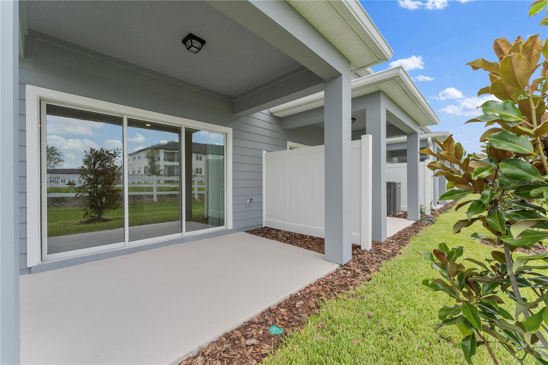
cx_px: 274
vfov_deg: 81.2
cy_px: 182
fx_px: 213
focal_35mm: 14
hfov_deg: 104.3
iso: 320
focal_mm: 14
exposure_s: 1/250
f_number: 8
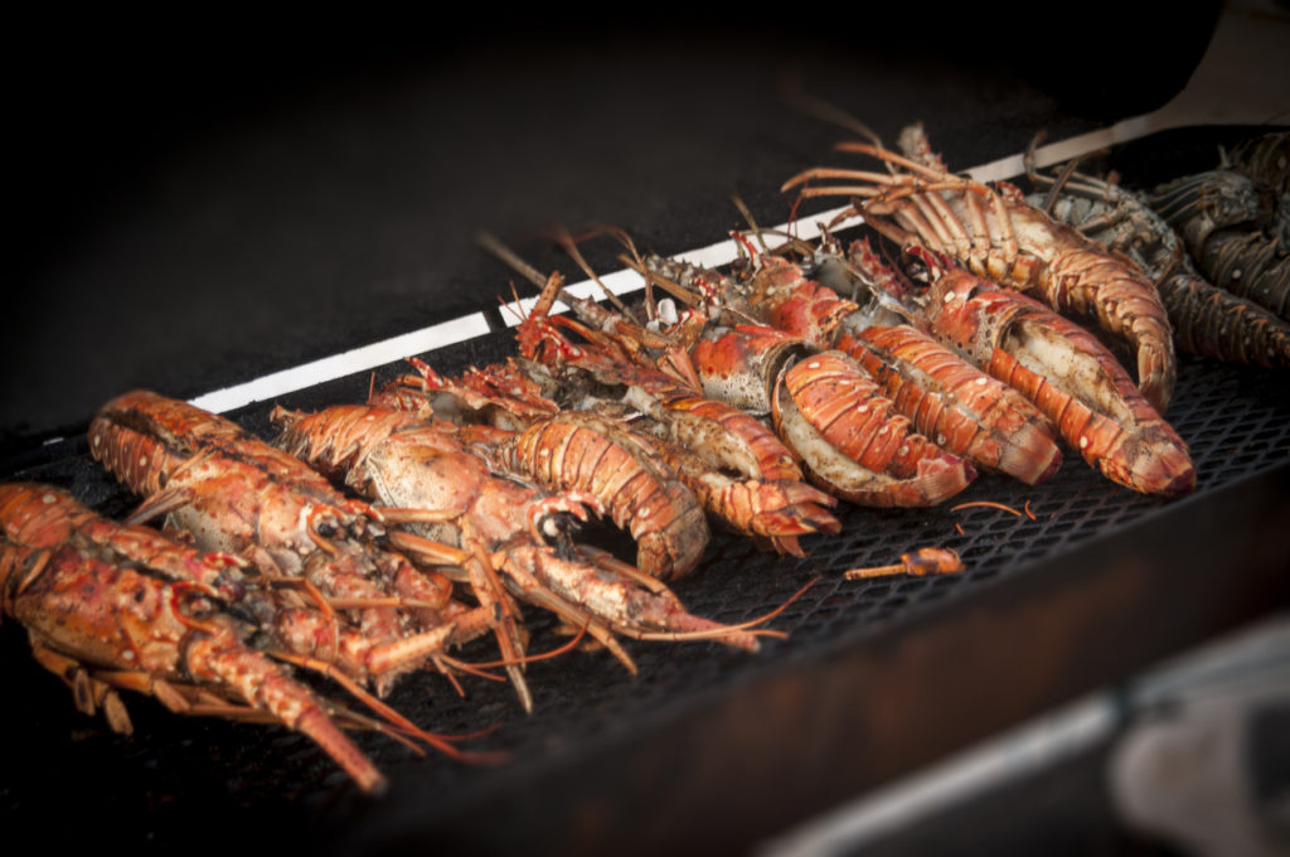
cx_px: 645
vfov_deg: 15.1
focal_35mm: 90
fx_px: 3221
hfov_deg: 22.6
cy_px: 428
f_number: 5
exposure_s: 1/25
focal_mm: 60
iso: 200
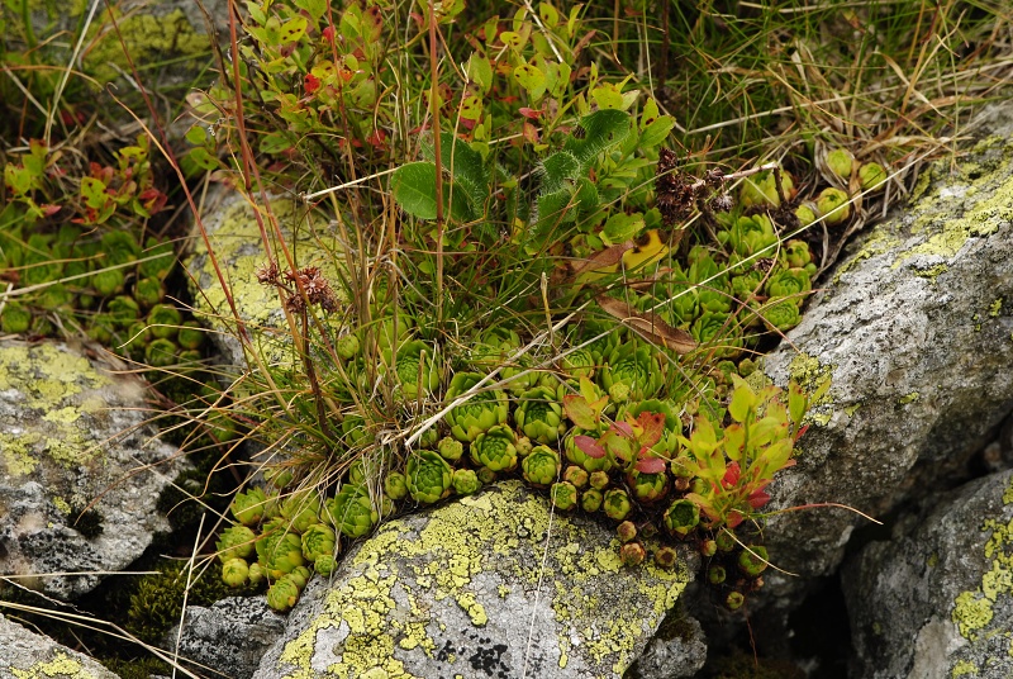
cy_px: 340
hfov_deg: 16.0
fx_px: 3593
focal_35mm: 128
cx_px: 506
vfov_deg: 10.8
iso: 100
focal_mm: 85
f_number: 7.1
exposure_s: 1/80
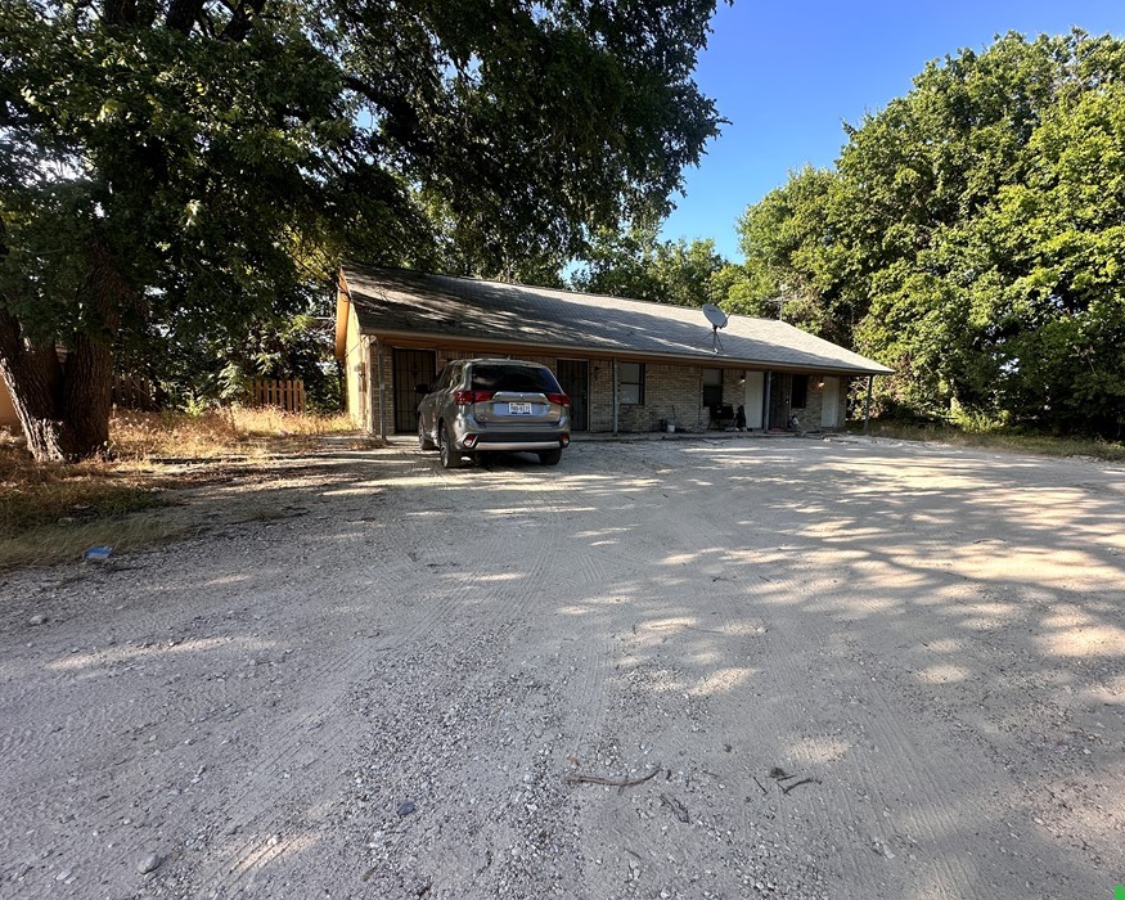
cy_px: 455
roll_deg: -0.7
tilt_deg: -5.5
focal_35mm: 16
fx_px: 533
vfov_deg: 80.4
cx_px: 634
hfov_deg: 92.6
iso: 40
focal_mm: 2.22
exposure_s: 1/354
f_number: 2.2
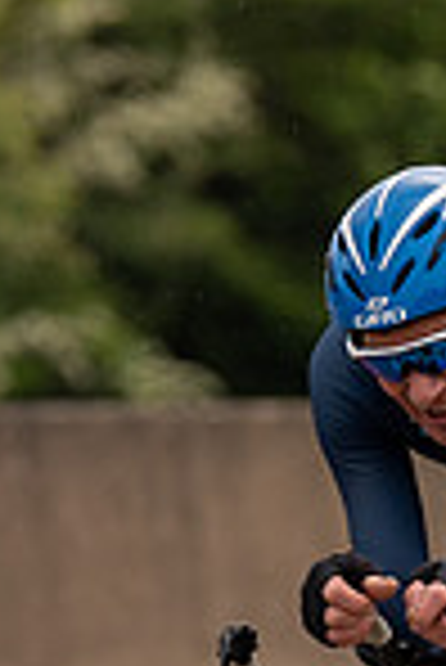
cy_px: 375
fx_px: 25991
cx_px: 357
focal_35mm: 1402
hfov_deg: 1.0
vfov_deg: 1.5
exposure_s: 1/800
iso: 125
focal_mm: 200
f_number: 4
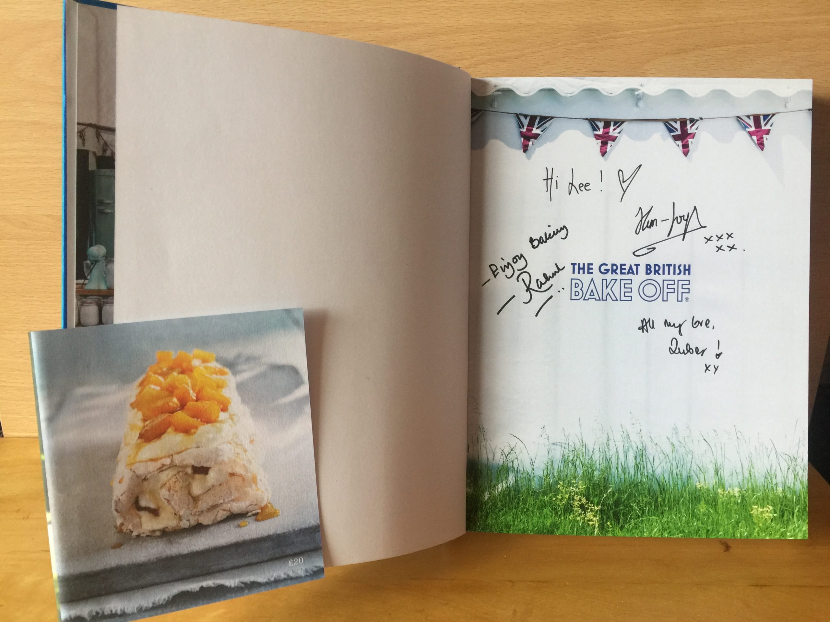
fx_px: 695
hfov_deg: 61.7
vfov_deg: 48.2
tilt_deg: -20.2
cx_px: 415
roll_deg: -0.6
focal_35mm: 29
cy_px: 311
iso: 64
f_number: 2.2
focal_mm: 4.15
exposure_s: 1/33
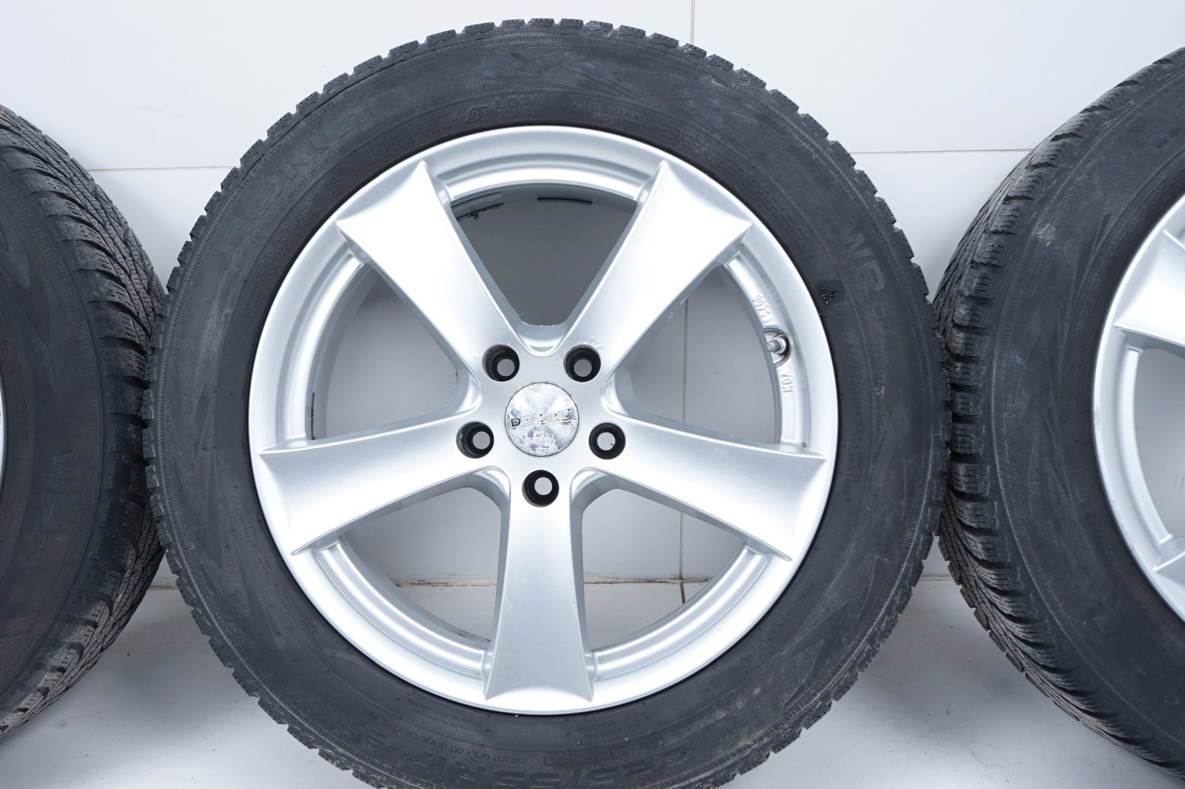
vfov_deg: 31.8
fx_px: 1382
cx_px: 535
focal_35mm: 42
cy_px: 419
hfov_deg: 46.4
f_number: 7.1
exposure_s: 1/100
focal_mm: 34
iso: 250
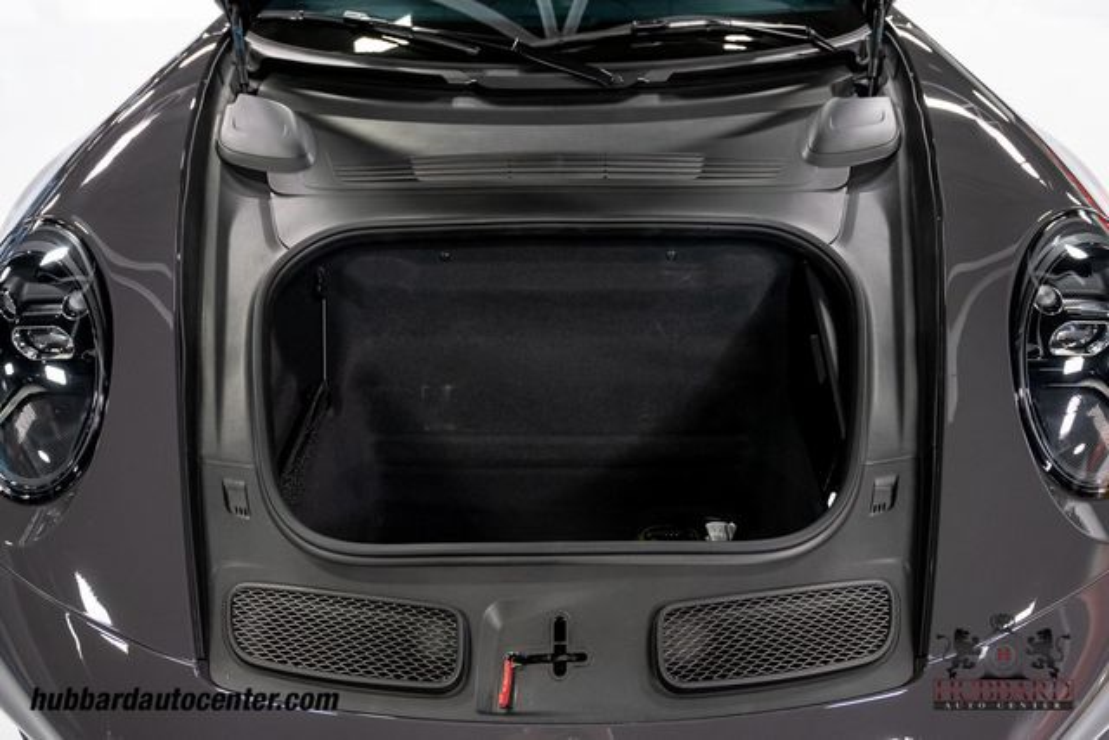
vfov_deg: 48.5
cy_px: 370
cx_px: 554
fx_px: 821
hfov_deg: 68.1
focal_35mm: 27
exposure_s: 1/60
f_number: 5
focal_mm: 26.5
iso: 2500
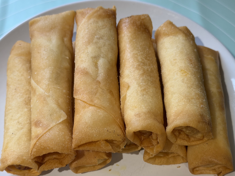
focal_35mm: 48
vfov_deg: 30.3
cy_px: 88
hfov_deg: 39.7
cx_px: 118
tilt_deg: -55.6
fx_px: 326
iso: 100
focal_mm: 6.76
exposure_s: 1/50
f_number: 1.78
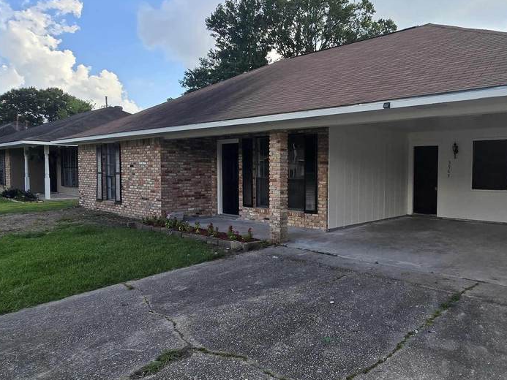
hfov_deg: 69.9
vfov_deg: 56.8
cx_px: 330
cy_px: 185
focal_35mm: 24
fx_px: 352
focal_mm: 2.2
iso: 50
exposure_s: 1/1041
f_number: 2.2
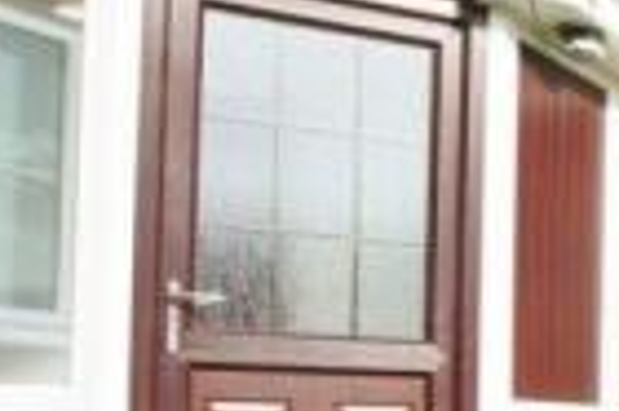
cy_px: 210
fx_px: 1288
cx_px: 1211
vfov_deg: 18.1
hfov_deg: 18.5
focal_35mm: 75
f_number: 9
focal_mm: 16
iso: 800
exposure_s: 1/640
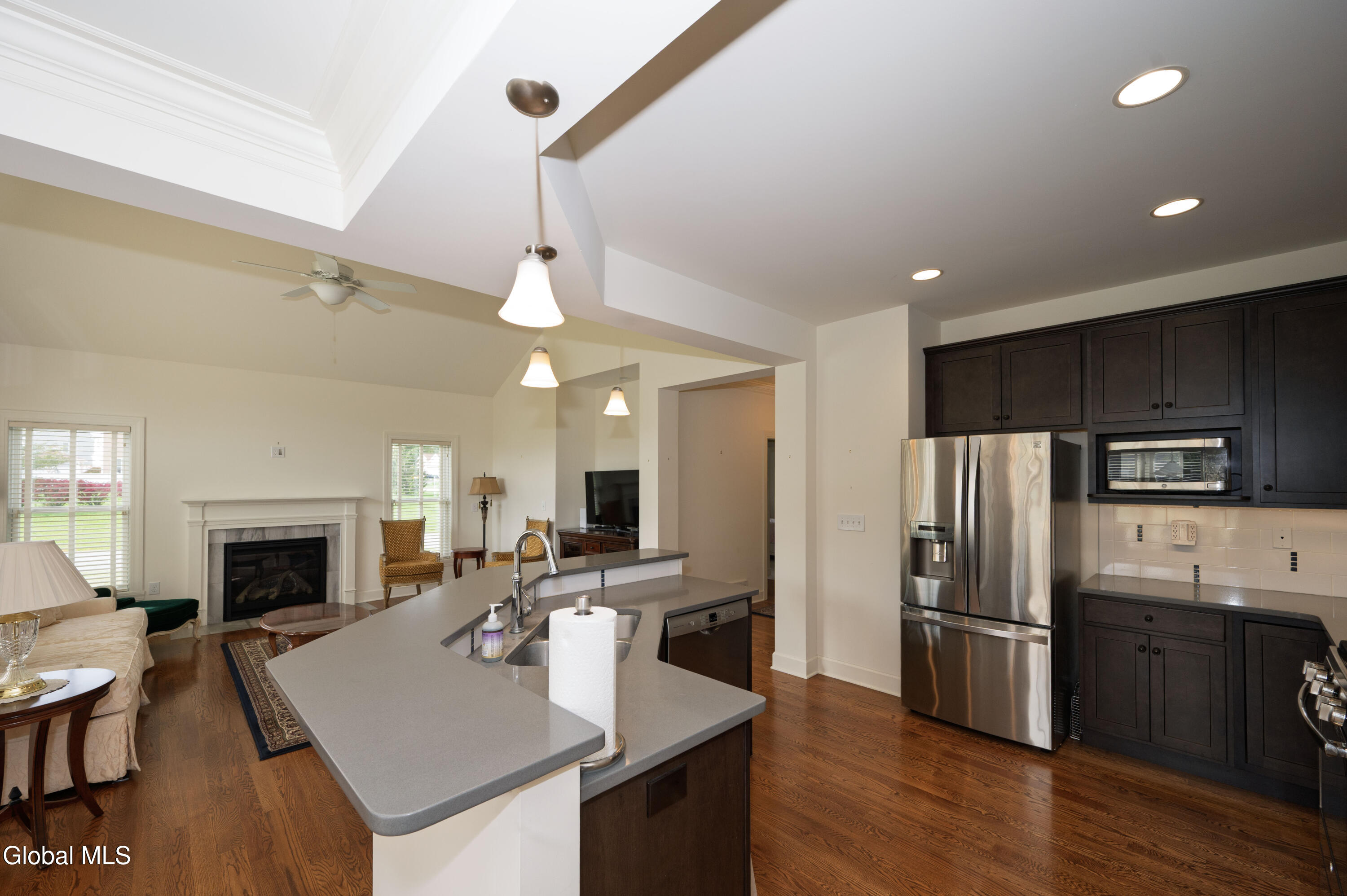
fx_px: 523
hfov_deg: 104.3
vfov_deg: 81.1
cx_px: 674
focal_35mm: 14
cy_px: 448
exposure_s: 1/60
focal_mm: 14
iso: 400
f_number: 8
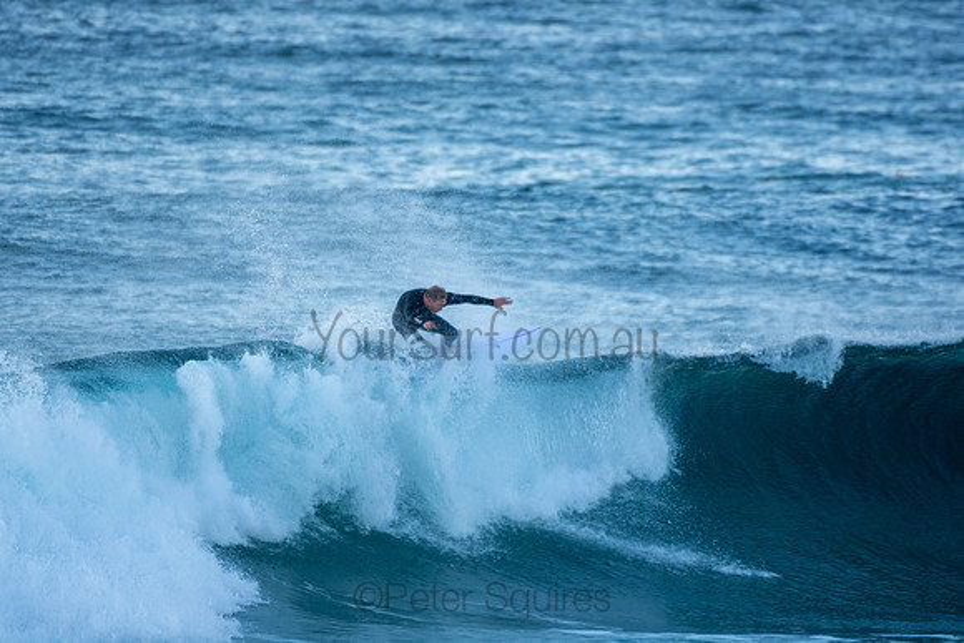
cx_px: 482
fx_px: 20087
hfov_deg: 2.7
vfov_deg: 1.8
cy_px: 322
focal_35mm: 750
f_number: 5.6
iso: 280
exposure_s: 1/400
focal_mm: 500
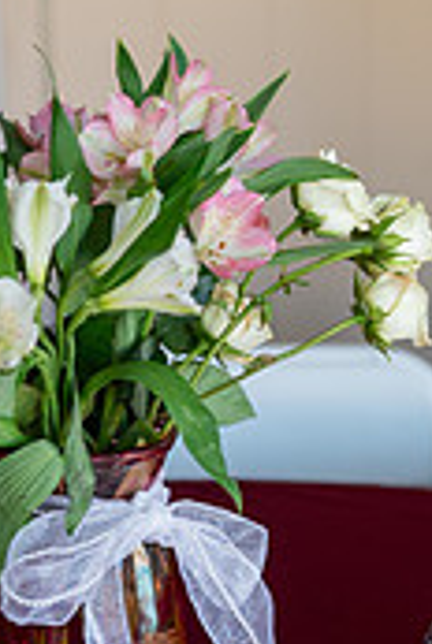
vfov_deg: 22.2
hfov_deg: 15.1
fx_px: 1631
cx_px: 255
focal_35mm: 91
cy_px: 439
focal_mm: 35
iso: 100
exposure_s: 1/125
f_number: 2.8
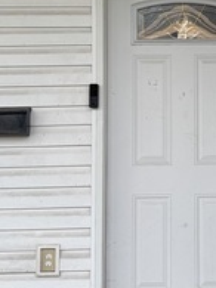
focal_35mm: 89
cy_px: 83
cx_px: 216
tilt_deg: +3.0
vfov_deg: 21.9
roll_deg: +0.1
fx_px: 741
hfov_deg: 16.2
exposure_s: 1/345
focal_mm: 5.96
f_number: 1.6
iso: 50
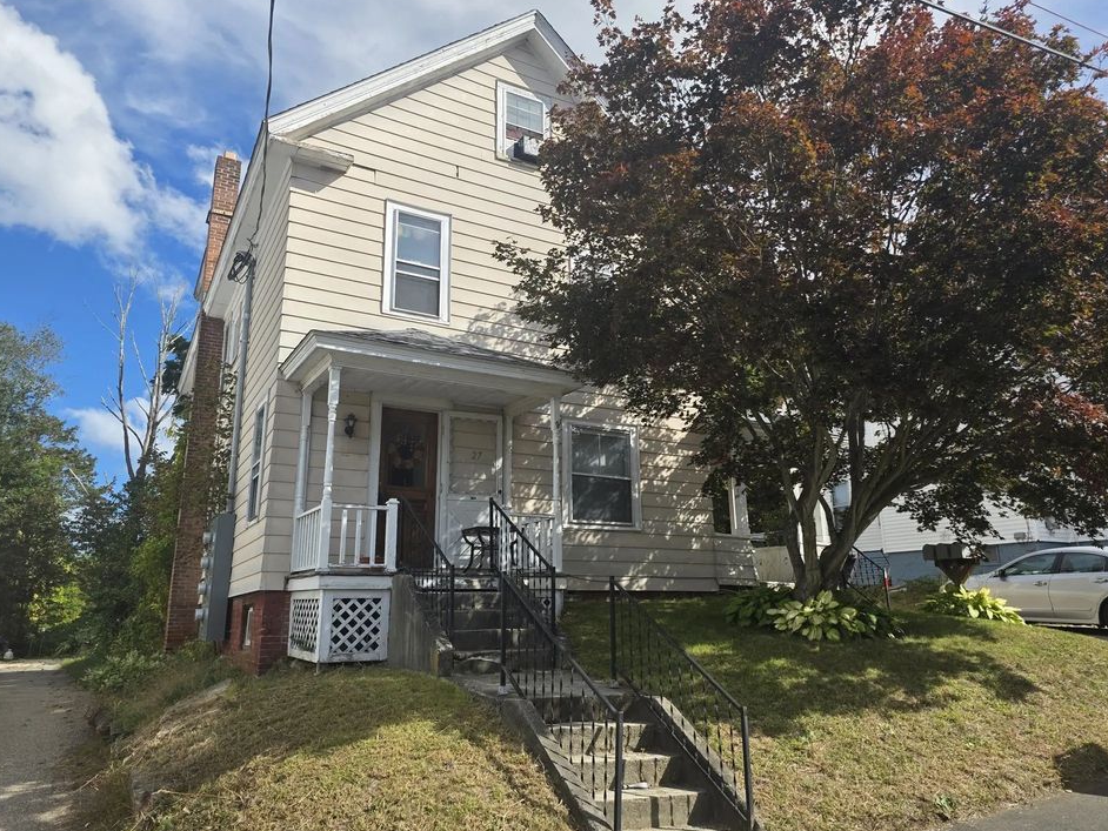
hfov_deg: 69.4
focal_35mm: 25
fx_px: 800
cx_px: 572
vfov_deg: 54.9
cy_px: 416
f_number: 1.7
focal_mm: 6.3
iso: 80
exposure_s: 1/3778
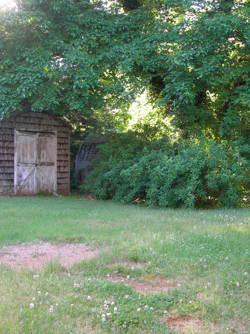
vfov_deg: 37.5
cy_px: 167
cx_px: 165
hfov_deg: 28.4
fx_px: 491
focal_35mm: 51
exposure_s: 1/35.2
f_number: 2.8
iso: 50
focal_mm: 7.8
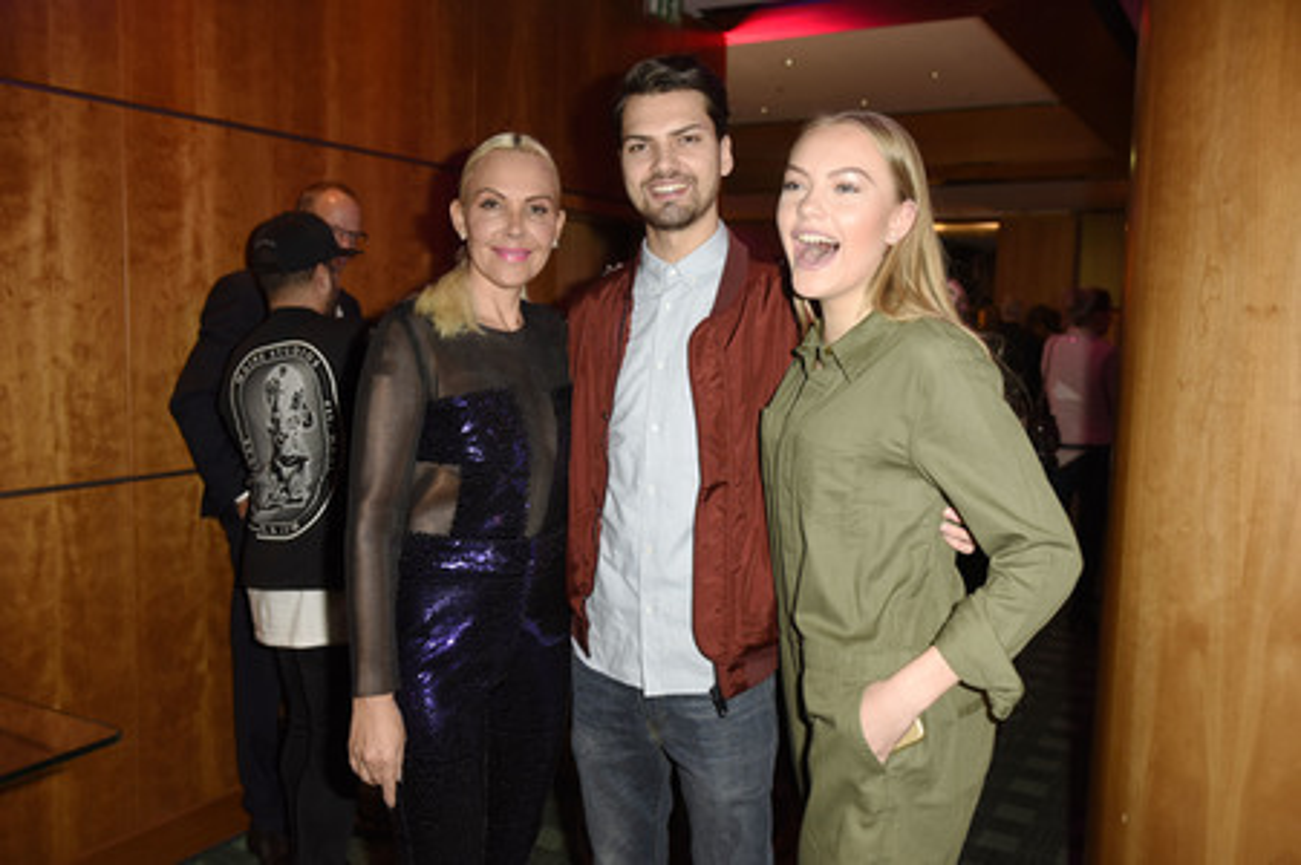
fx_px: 1156
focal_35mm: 32
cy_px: 432
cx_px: 650
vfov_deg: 41.1
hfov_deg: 58.8
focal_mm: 32
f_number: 3.5
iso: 1250
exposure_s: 1/40
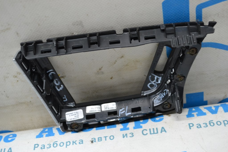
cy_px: 76
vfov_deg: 23.8
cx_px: 114
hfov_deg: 35.0
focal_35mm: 57
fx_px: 361
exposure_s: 1/60
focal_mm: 38
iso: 640
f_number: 5
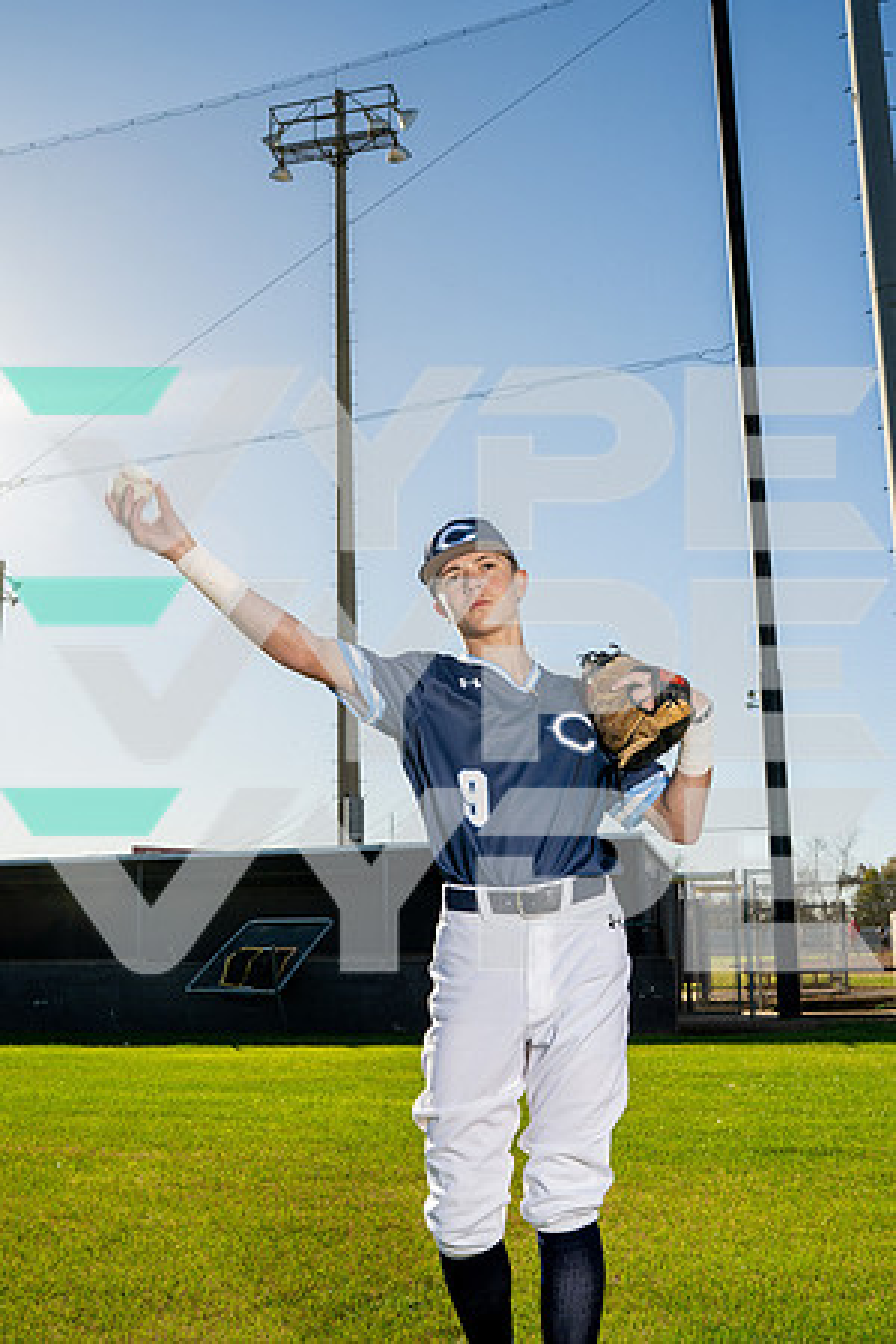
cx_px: 448
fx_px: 1307
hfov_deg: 37.9
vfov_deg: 54.4
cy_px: 672
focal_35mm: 35
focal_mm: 35
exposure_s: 1/250
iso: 64
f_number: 7.1
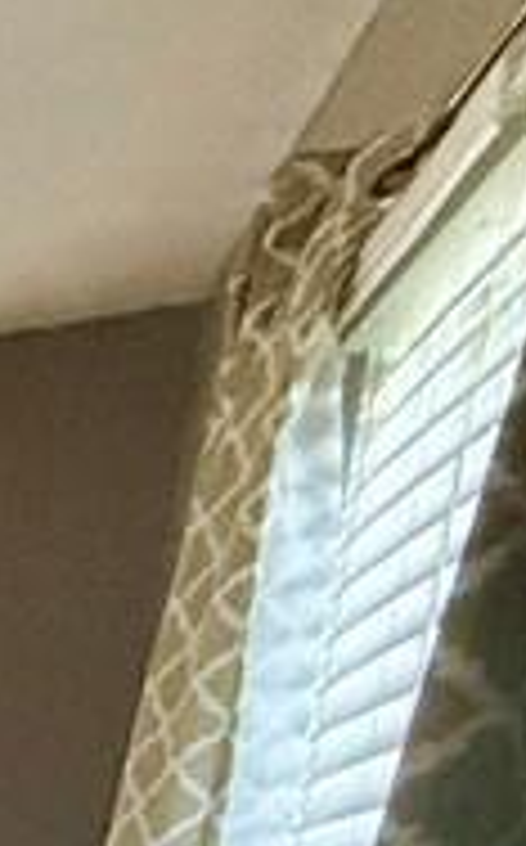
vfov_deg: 21.6
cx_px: -1744
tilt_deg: -8.6
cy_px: 1246
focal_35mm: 81
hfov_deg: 7.5
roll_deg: -0.4
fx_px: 1864
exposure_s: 1/120
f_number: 2.2
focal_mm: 2.22
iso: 400
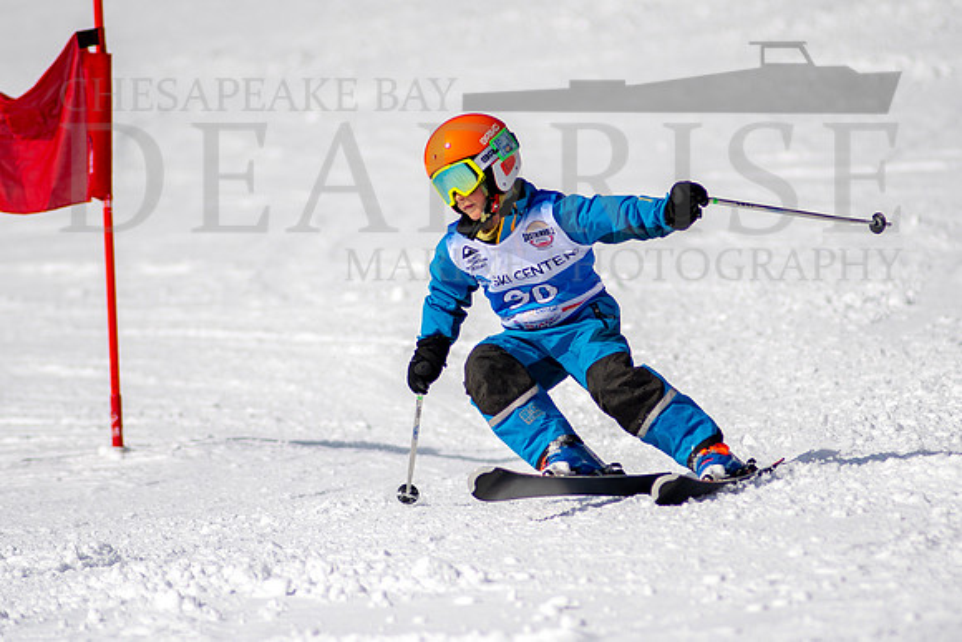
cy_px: 348
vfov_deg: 2.3
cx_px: 492
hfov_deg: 3.5
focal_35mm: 596
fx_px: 15921
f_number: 2.8
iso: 100
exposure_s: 1/6400
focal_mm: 300
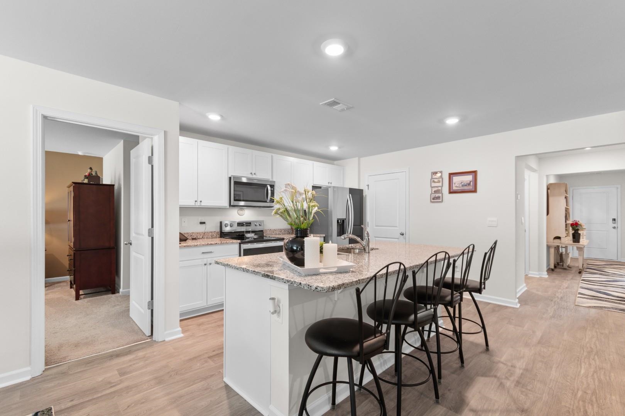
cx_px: 312
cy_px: 208
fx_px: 260
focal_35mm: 15
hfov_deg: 100.4
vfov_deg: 77.3
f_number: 4.5
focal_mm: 10
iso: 100
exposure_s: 1/2
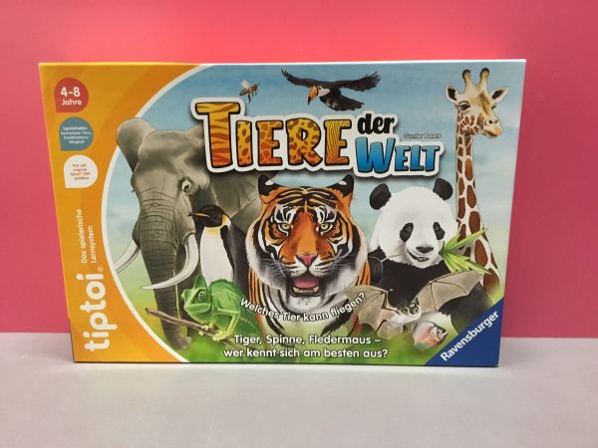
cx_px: 299
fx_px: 536
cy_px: 224
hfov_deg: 58.4
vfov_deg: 45.4
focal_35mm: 31
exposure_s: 1/33
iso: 200
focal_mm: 3.3
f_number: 2.4
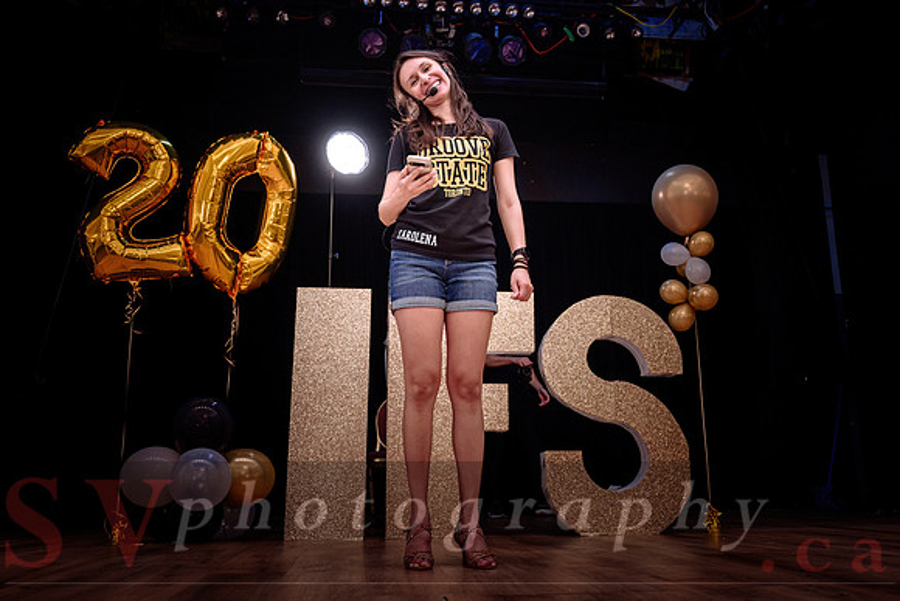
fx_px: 844
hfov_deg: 56.1
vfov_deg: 39.1
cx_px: 485
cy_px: 292
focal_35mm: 34
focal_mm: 24
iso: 800
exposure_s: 1/160
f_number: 2.8
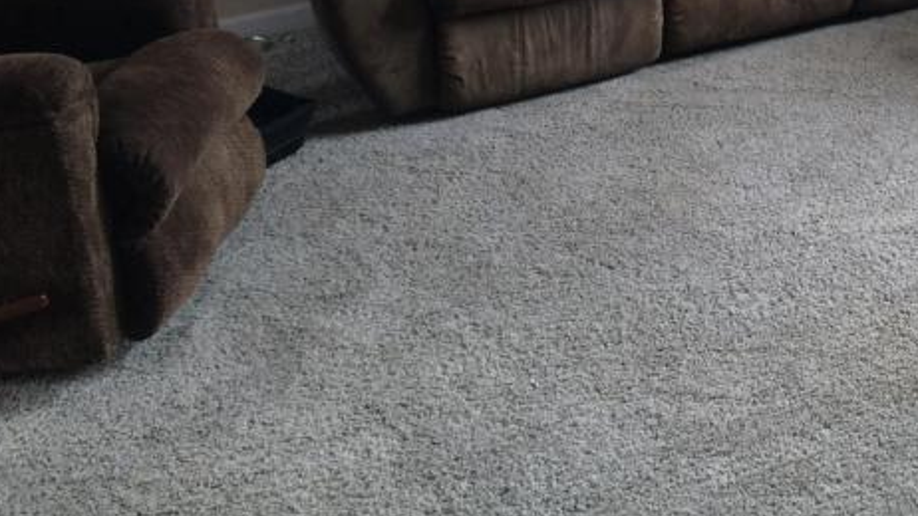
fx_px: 1704
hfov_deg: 28.1
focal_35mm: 70
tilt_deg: -12.0
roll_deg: +2.7
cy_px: -244
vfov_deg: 15.9
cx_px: 942
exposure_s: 1/40
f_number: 2.2
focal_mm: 4.15
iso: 40
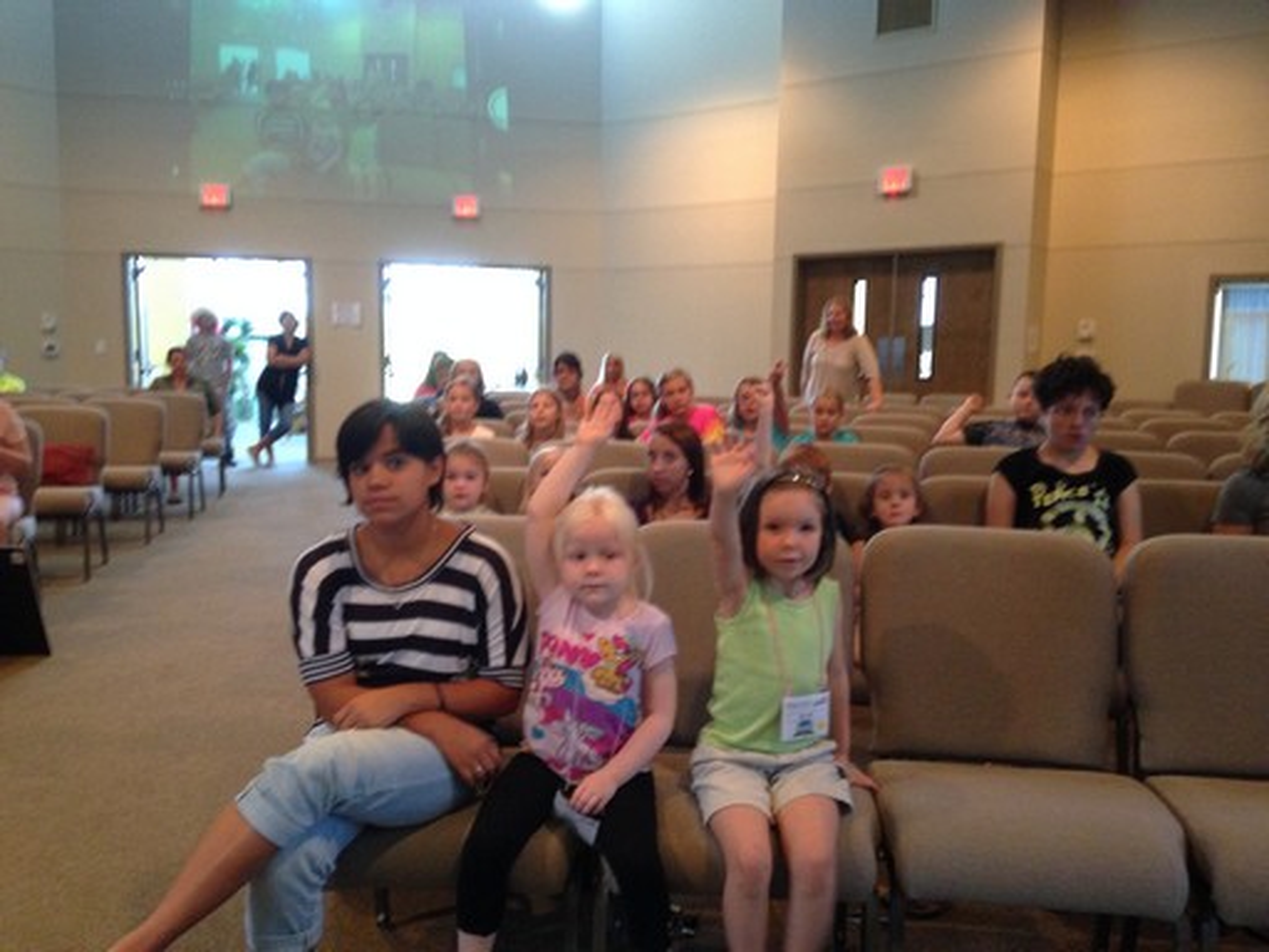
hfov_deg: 55.4
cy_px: 476
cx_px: 634
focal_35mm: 33
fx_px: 1210
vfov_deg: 42.9
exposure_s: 1/20
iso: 250
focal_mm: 4.12
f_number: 2.4
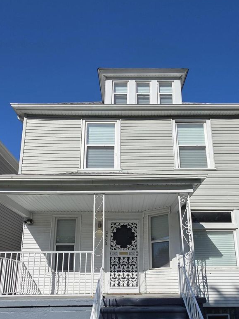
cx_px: 129
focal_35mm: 23
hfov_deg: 58.8
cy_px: 231
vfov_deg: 70.0
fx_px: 212
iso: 40
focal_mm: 2.2
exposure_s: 1/2812
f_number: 1.9
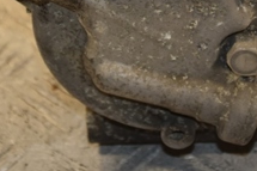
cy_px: -67
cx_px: 126
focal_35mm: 232
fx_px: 1655
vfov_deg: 5.9
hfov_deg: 8.9
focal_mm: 52
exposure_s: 1/200
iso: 800
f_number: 5
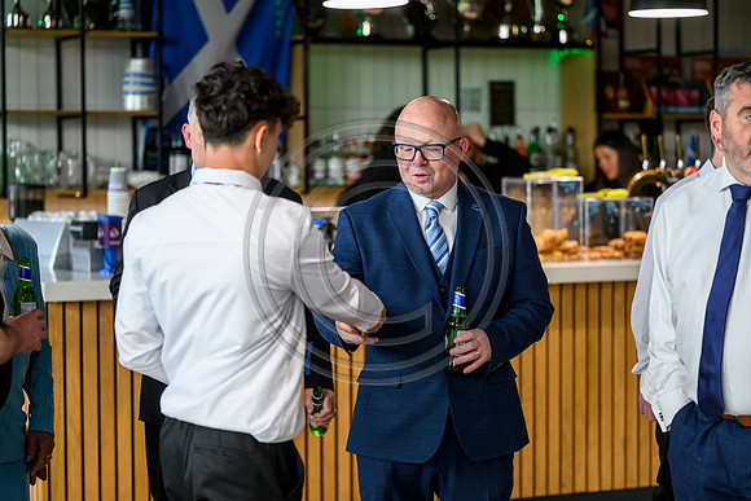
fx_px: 1920
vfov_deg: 14.9
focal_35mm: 92
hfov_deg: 22.1
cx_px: 376
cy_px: 250
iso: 1600
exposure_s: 1/500
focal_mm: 92
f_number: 2.8
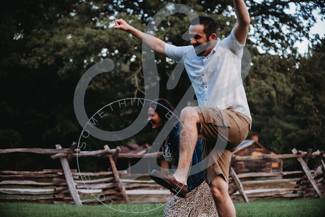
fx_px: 632
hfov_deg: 28.8
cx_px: 162
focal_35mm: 70
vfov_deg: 19.5
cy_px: 108
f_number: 2.8
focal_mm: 70
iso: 800
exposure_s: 1/320
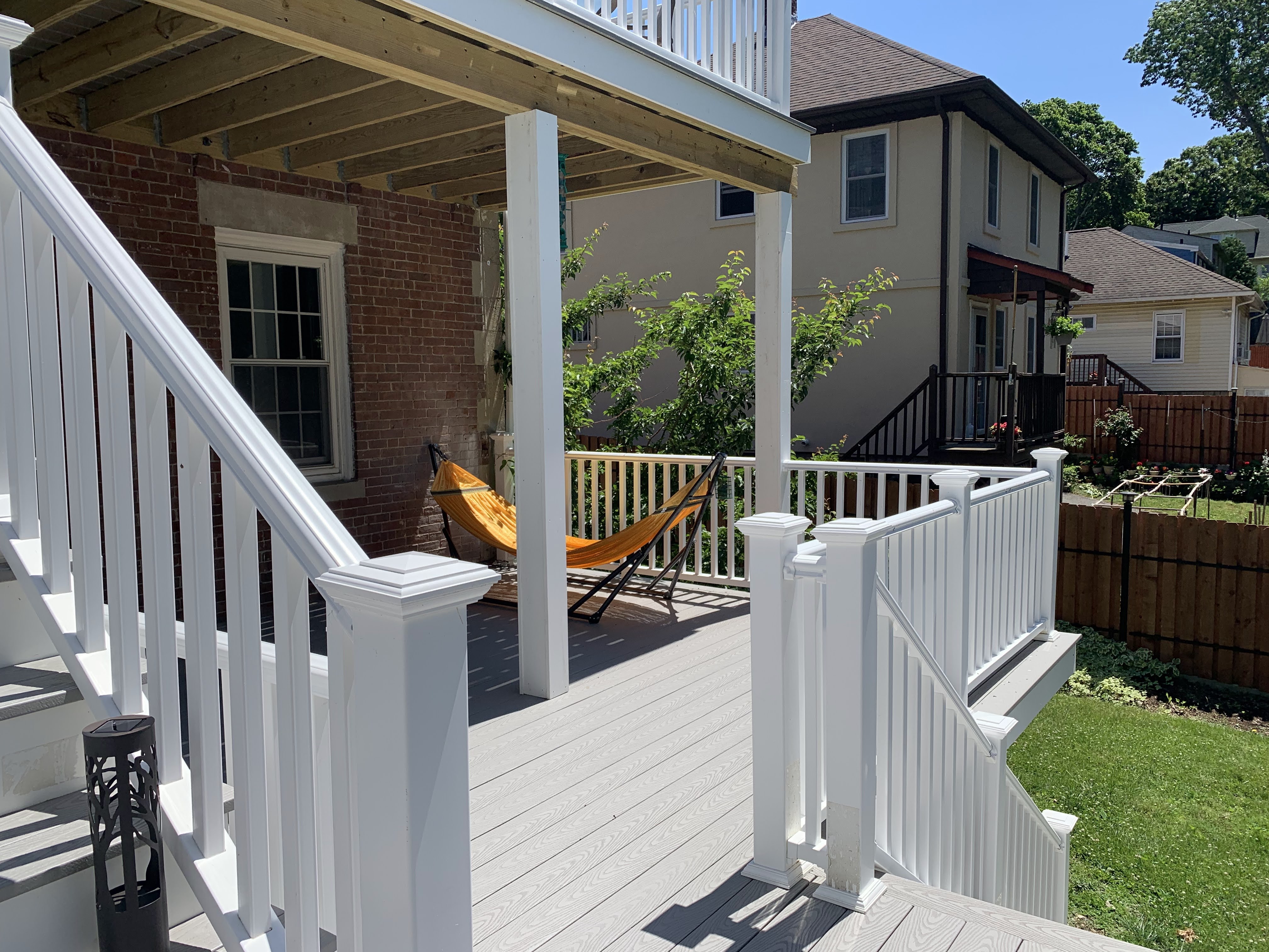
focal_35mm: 26
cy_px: 476
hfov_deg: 67.3
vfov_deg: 53.1
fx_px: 953
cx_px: 634
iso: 25
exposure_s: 1/2545
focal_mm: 4.25
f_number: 1.8
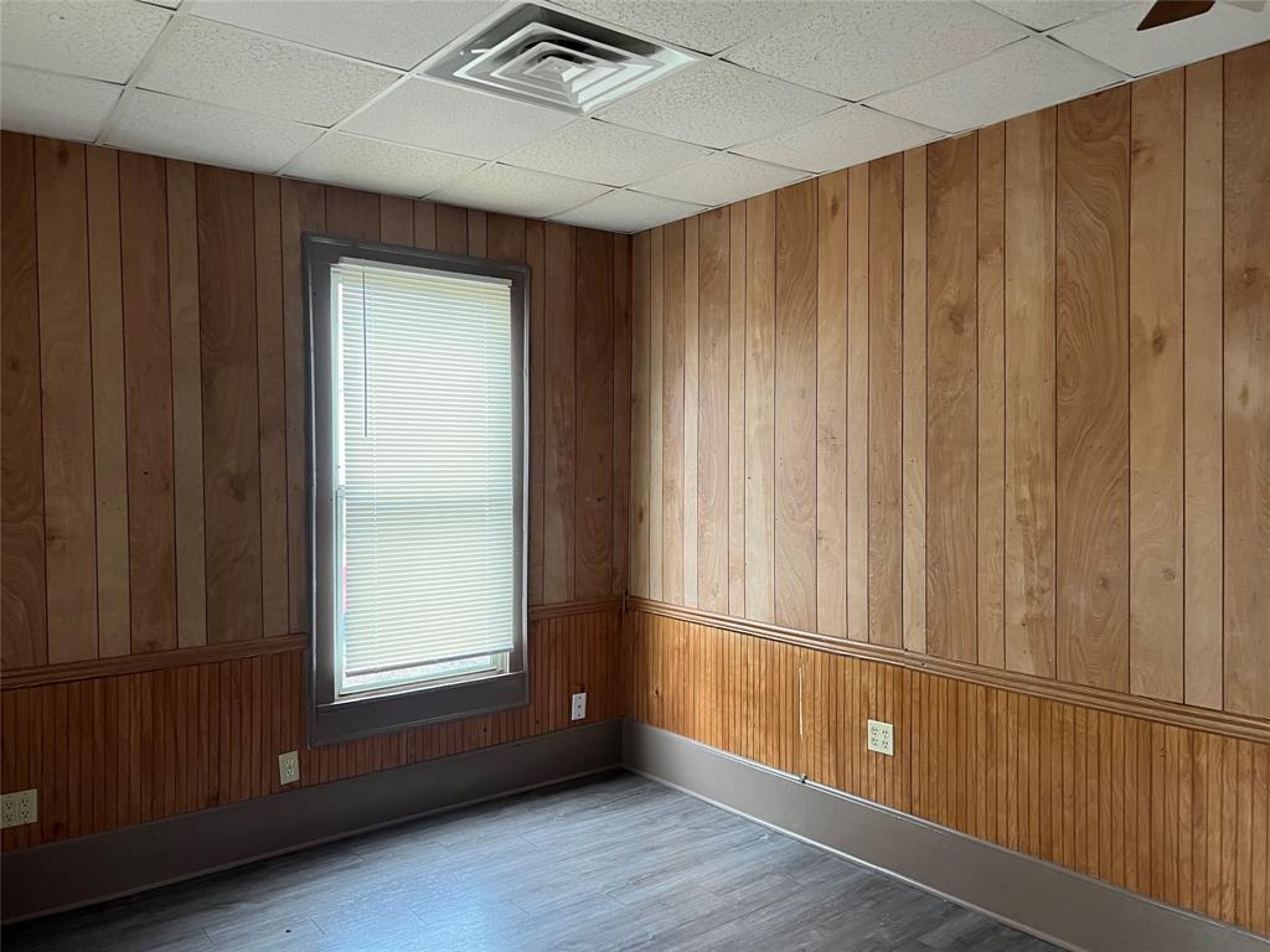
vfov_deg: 53.1
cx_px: 635
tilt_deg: -2.1
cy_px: 476
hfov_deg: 67.3
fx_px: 954
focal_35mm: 26
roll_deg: +0.5
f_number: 1.5
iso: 200
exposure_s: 1/60
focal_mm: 5.7
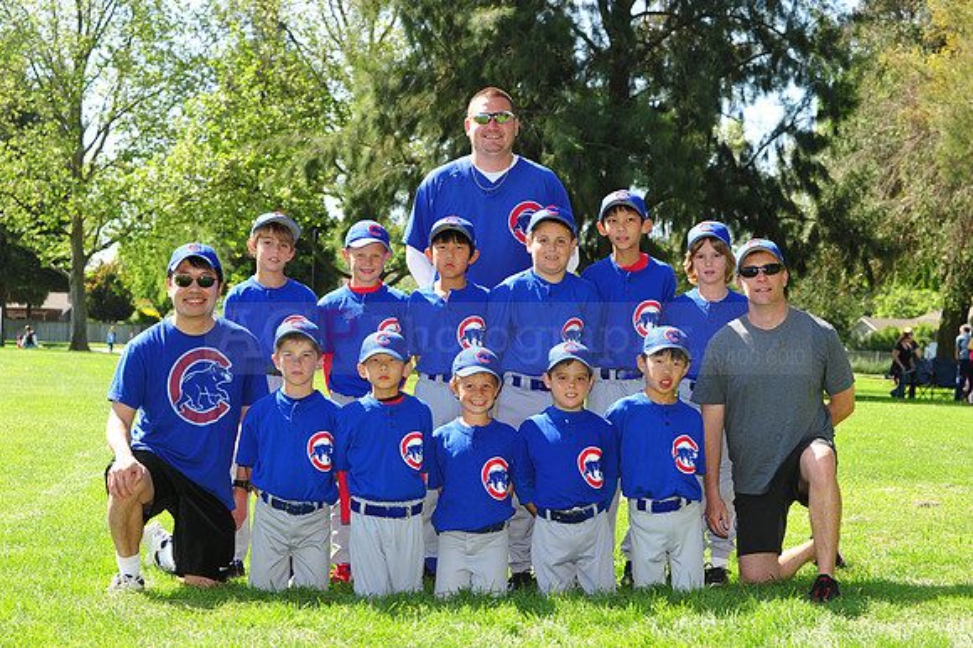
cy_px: 324
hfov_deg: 25.4
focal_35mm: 80
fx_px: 2161
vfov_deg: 17.0
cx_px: 486
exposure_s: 1/160
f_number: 8
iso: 200
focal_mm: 80
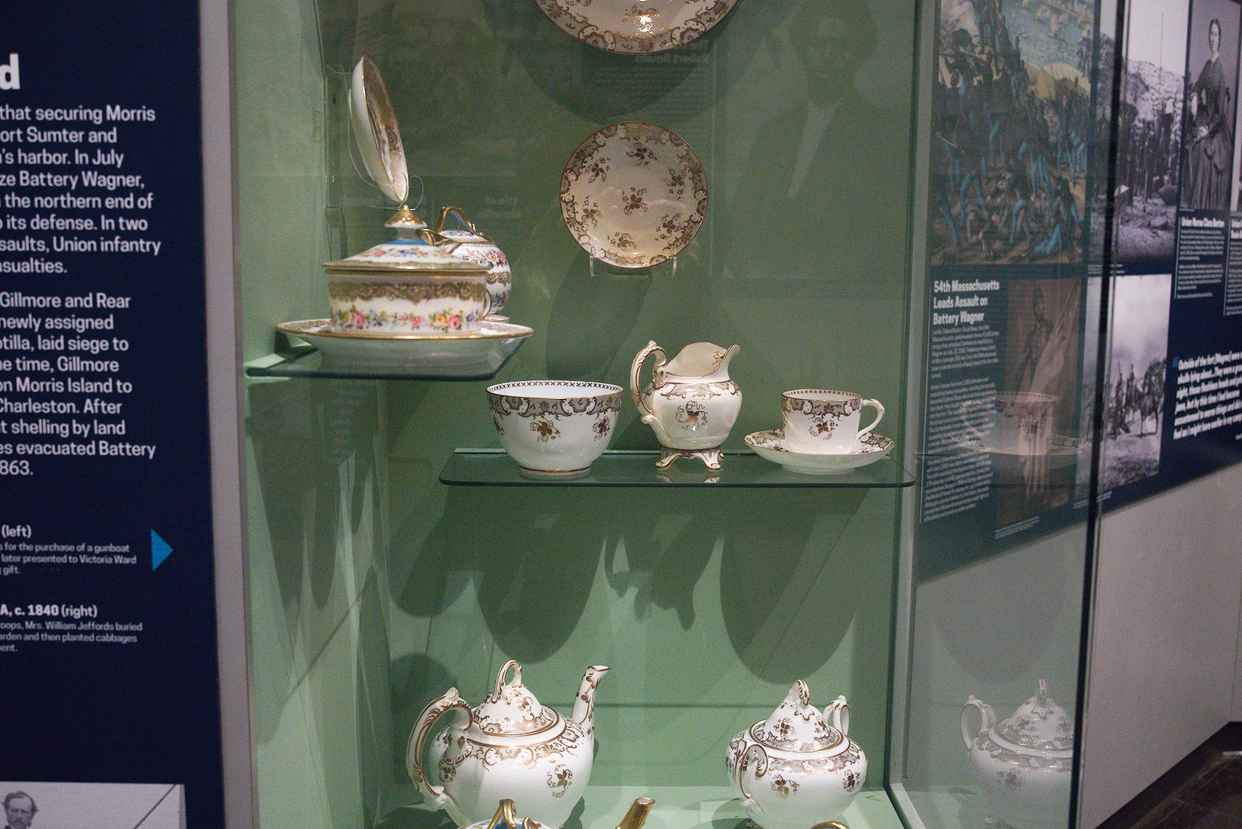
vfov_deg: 36.0
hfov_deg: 51.9
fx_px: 1277
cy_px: 414
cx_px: 621
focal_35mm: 37
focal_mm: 37
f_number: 7.1
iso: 10000
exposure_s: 1/80
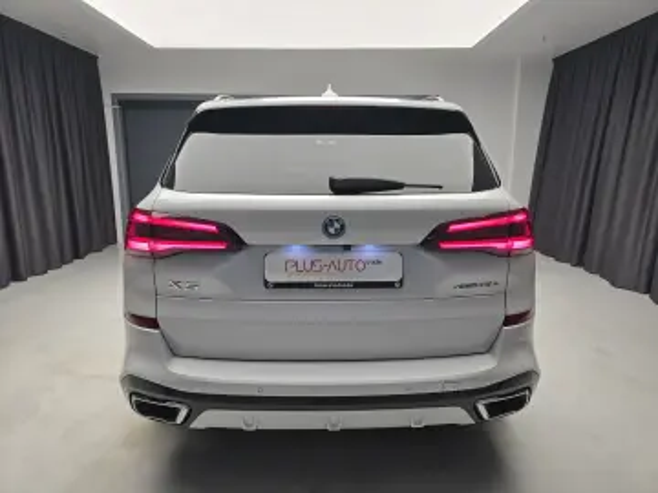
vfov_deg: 58.9
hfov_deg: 73.9
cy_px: 246
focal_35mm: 23
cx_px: 329
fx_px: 437
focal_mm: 6.3
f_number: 1.7
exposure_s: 1/180
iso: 80
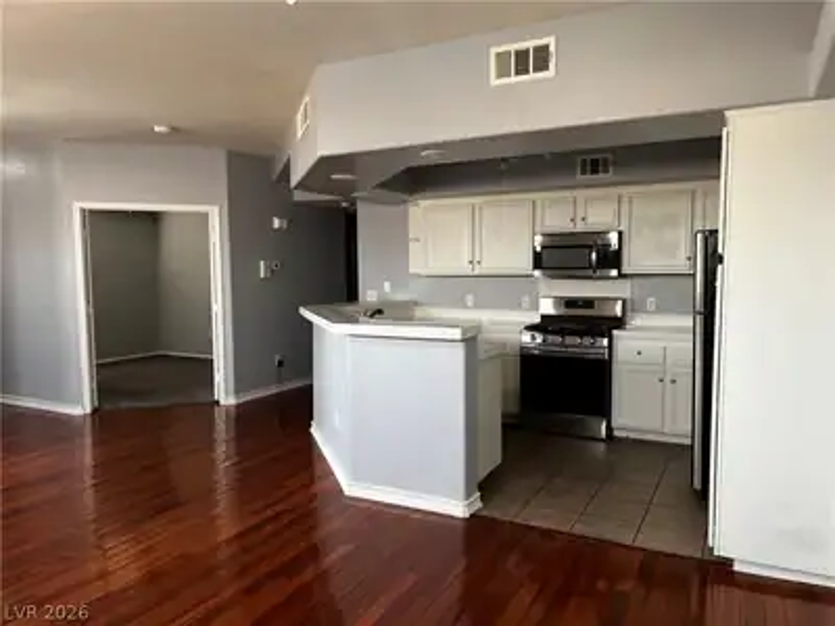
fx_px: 627
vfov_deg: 53.1
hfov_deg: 67.3
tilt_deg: -5.3
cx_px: 418
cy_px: 313
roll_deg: -0.6
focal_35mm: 26
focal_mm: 5.7
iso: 125
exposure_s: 1/121
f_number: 1.5
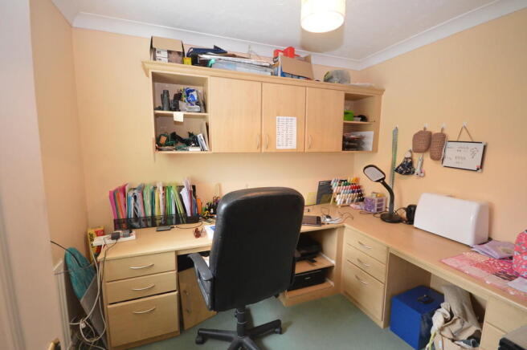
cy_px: 175
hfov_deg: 100.4
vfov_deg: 77.2
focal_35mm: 15
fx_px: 219
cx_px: 264
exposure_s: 1/60
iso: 2500
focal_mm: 10
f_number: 4
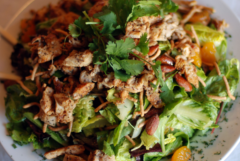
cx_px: 125
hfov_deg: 17.3
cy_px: 80
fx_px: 788
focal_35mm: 118
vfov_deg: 11.6
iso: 100
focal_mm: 50
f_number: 1.4
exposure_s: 1/125
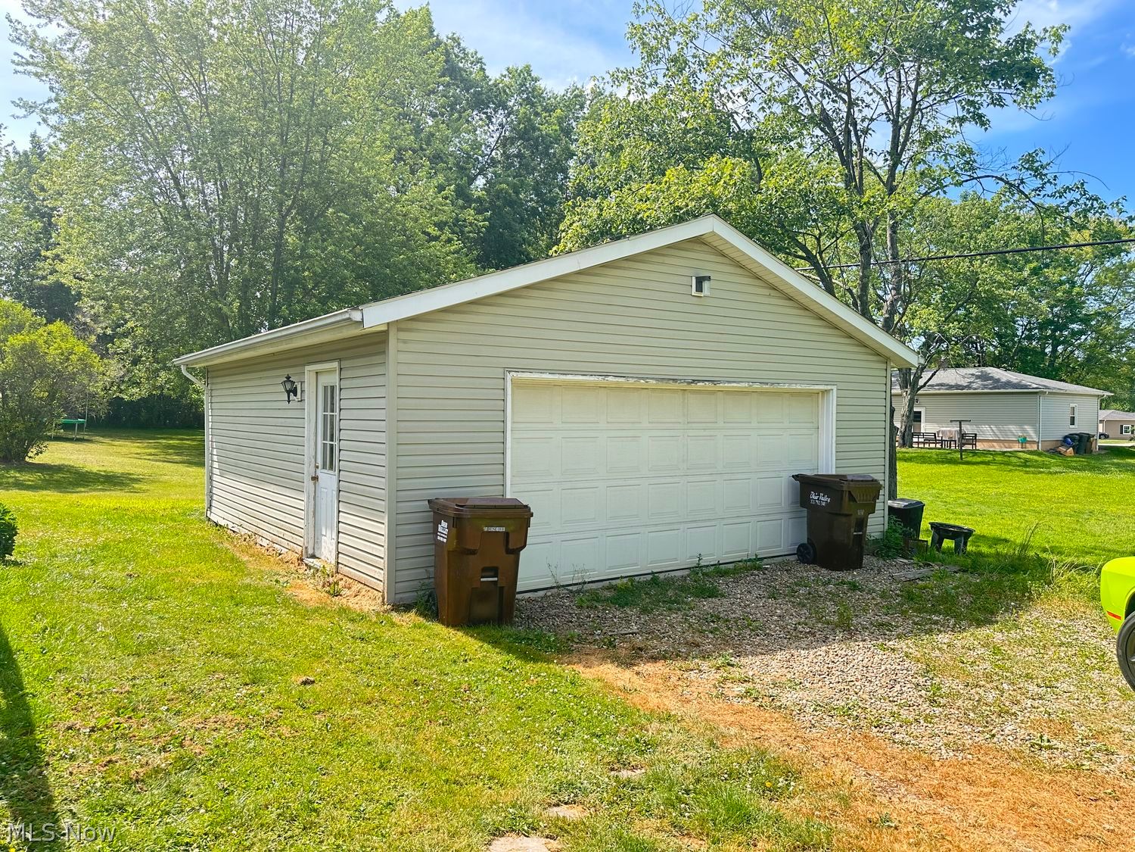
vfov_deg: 56.8
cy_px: 426
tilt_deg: -0.7
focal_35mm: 24
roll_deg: -0.4
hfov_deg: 71.6
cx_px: 568
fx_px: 787
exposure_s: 1/745
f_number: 1.78
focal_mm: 6.86
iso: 80
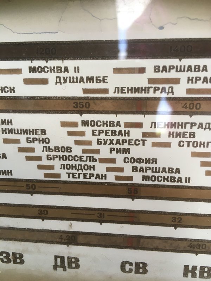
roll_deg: +4.1
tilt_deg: -35.8
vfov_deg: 61.7
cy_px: 140
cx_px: 106
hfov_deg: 48.2
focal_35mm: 29
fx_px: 236
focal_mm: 4.15
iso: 25
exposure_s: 1/33
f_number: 2.2
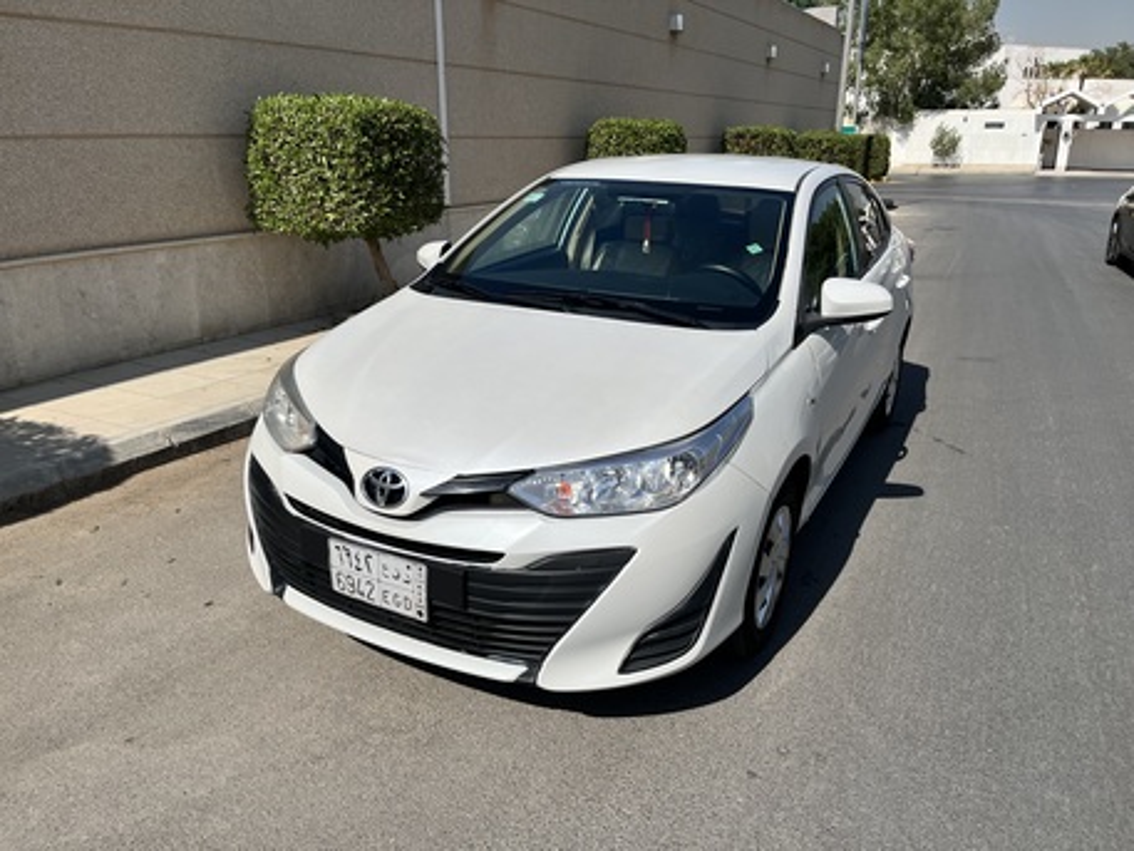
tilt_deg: -19.7
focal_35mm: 26
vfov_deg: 53.1
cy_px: 426
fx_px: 852
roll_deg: +0.5
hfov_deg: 67.3
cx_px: 567
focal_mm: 5.1
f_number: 1.6
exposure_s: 1/6897
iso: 50
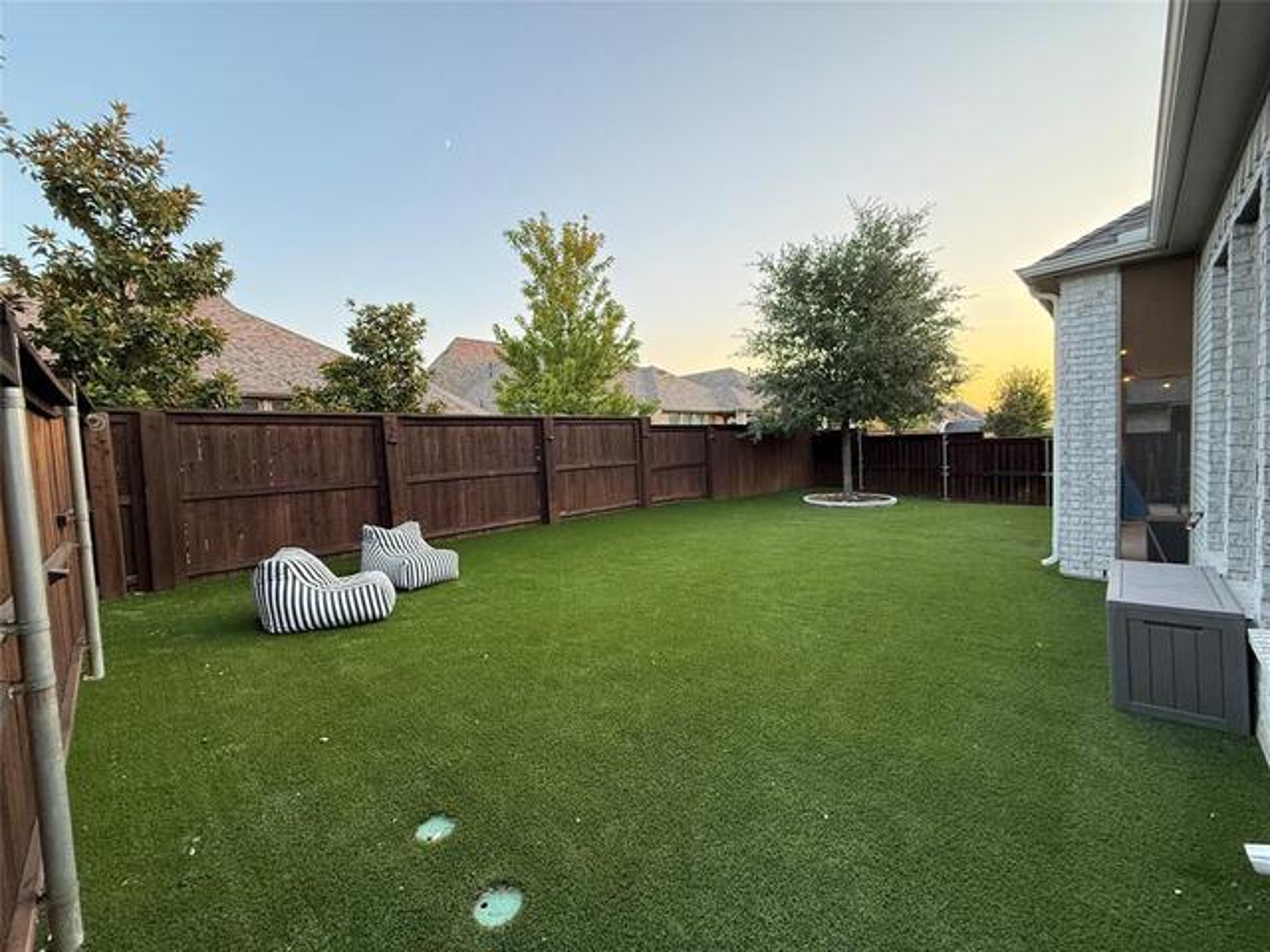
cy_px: 476
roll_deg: +2.7
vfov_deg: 85.7
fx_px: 514
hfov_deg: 102.1
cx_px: 635
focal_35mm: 14
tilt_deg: -2.3
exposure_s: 1/99
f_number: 2.2
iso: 200
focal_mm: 2.22
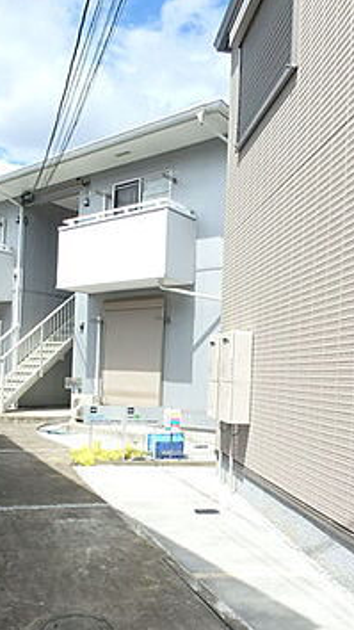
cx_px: 141
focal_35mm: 31
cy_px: 377
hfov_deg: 37.6
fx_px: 518
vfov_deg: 62.1
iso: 125
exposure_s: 1/800
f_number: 3.5
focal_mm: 3.7
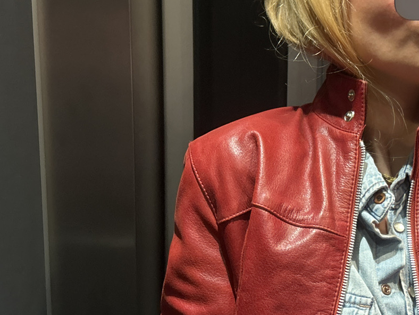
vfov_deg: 22.2
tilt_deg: -12.7
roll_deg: -0.8
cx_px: 290
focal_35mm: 66
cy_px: 131
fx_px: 799
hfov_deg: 29.1
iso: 400
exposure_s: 1/50
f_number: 1.5
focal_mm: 5.7
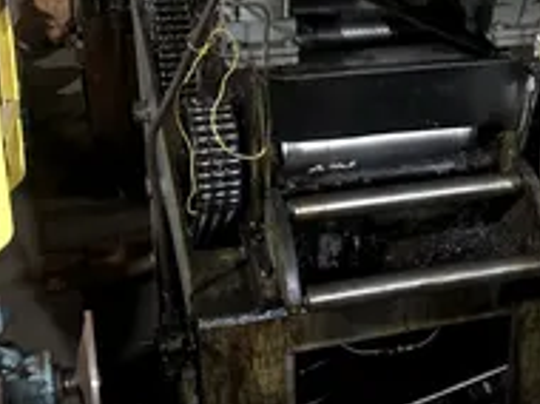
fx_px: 919
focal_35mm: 59
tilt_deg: -20.8
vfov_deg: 24.6
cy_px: 131
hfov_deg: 32.2
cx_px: 392
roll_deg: -1.0
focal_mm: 4
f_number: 1.8
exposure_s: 1/4
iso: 250
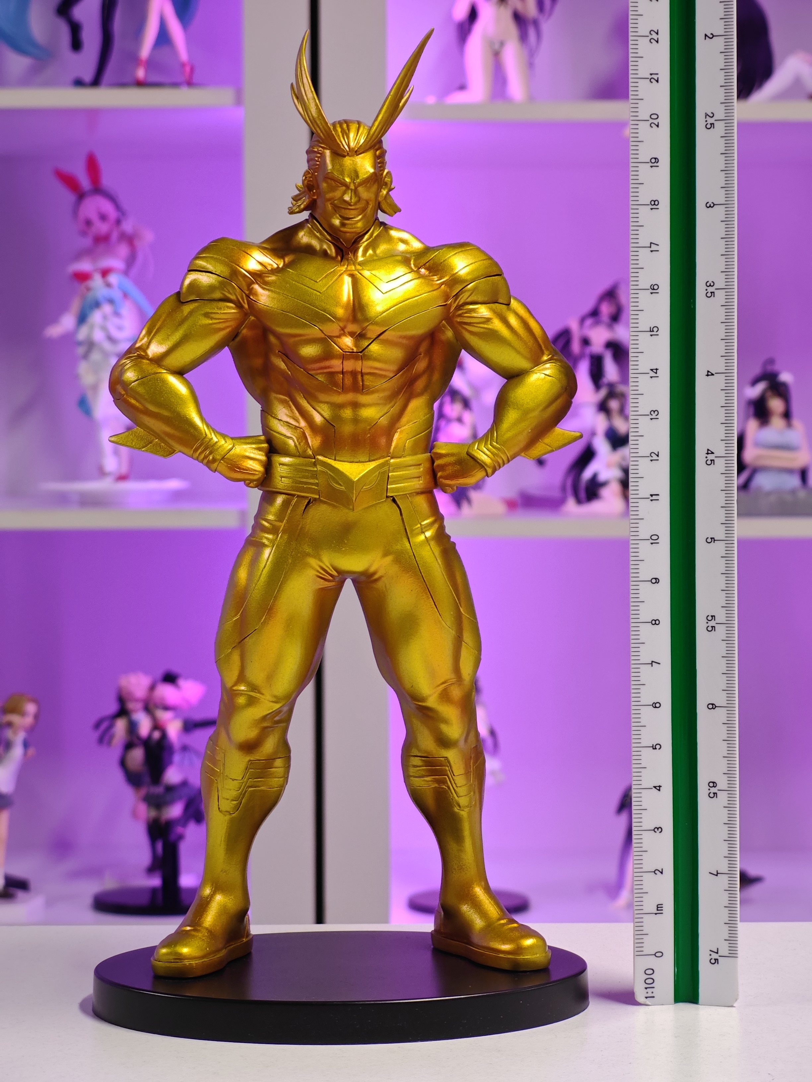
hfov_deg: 18.4
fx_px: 2502
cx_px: 406
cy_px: 541
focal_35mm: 80
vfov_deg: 24.4
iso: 400
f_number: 2.4
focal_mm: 7.48
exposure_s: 1/18.4
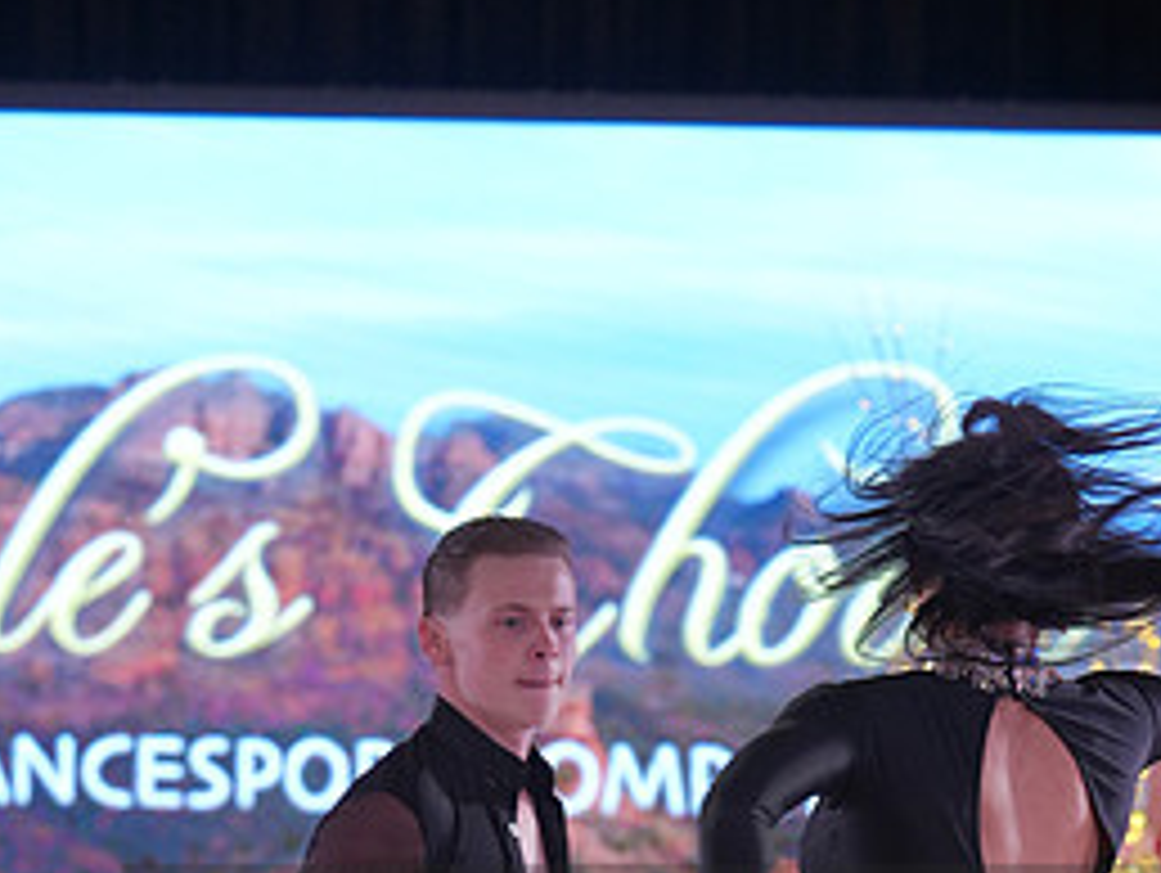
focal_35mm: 205
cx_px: 745
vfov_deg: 7.2
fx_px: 6882
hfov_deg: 9.6
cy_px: 1017
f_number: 4
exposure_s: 1/400
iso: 1250
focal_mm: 95
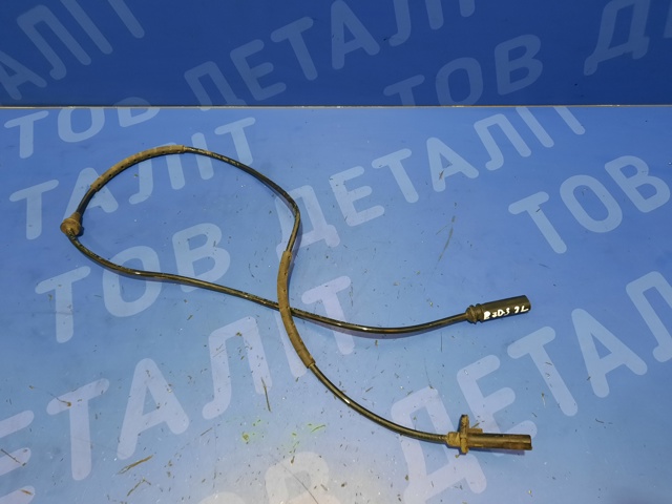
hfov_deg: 69.4
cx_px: 336
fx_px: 485
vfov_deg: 54.9
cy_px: 252
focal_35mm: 25
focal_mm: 4.6
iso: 400
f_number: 2
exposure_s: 1/33
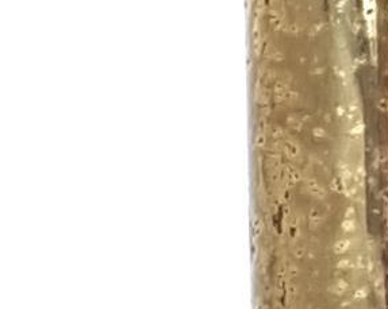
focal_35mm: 255
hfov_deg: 7.5
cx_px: 447
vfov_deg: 5.9
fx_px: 2925
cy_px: -248
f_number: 1.7
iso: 80
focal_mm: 4.2
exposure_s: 1/50
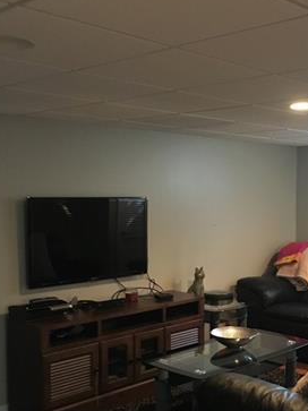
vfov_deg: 39.4
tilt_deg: -5.8
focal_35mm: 48
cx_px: 226
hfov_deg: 29.8
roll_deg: -0.3
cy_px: 252
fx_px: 570
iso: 320
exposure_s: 1/15
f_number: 2.2
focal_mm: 4.15
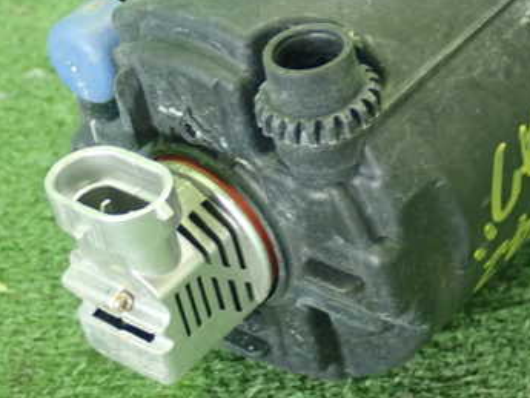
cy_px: 104
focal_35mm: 99
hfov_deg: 19.8
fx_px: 1516
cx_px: 359
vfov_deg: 14.9
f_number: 3.5
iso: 800
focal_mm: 10.29
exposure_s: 1/15
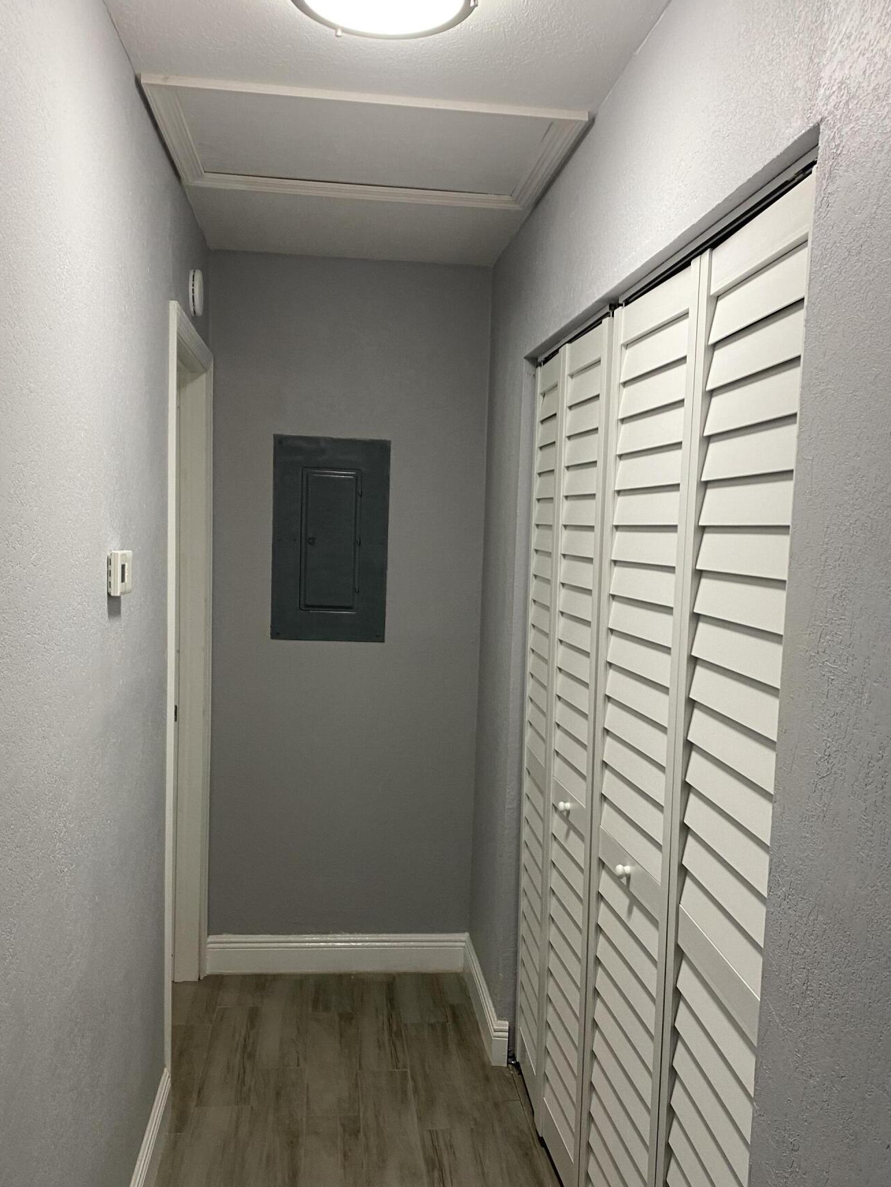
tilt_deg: -6.0
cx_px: 441
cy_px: 650
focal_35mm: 30
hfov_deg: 46.8
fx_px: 1029
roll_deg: -2.5
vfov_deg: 59.8
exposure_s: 1/60
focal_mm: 4.25
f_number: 1.8
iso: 80
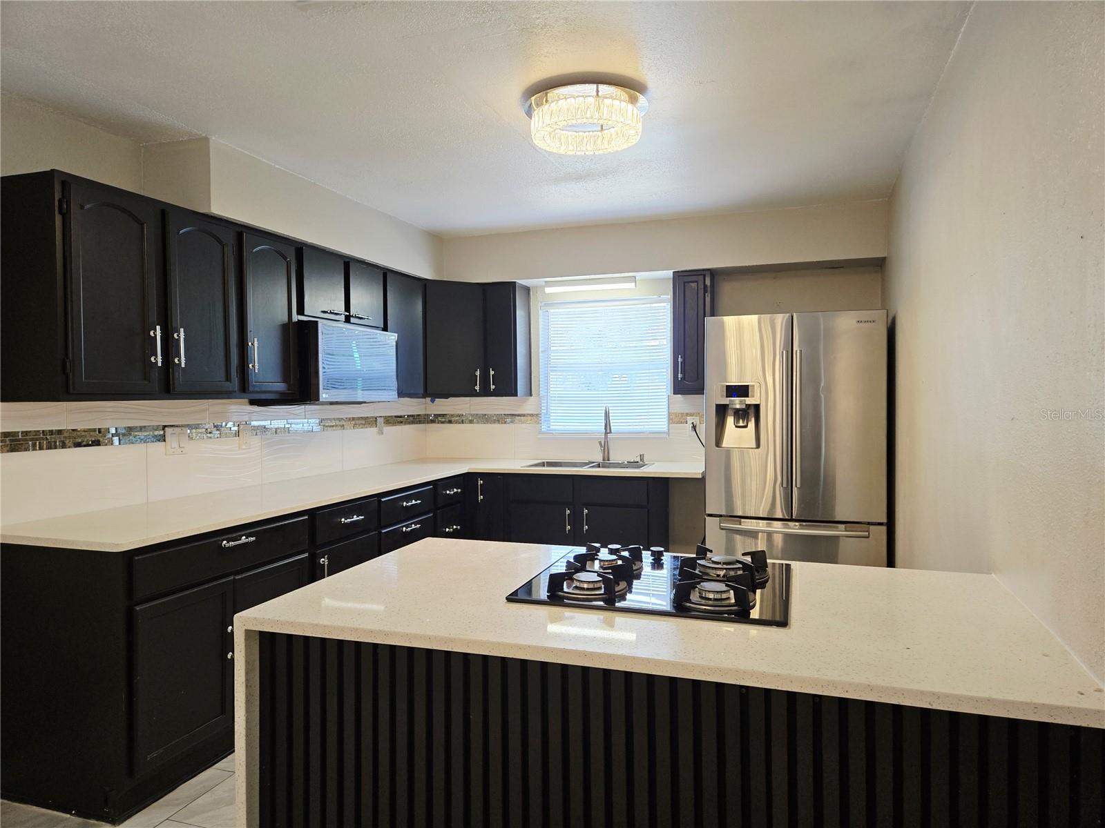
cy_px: 414
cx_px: 552
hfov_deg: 73.9
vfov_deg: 58.9
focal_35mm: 23
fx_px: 734
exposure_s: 1/120
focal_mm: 5.4
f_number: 1.8
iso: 100
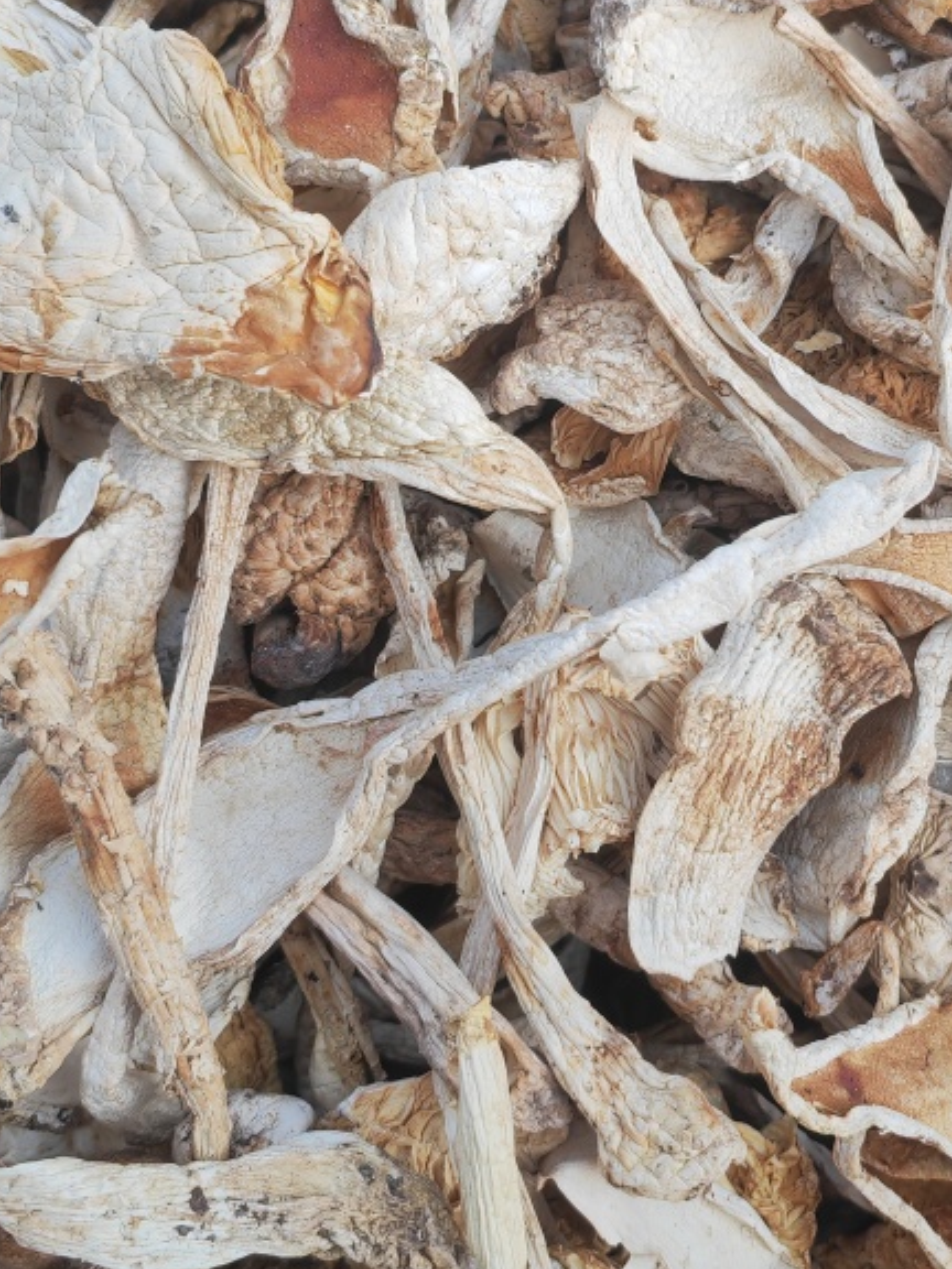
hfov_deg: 29.0
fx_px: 1833
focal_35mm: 50
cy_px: 488
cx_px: 602
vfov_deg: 38.0
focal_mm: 5.53
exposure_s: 1/420
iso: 64
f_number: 1.8
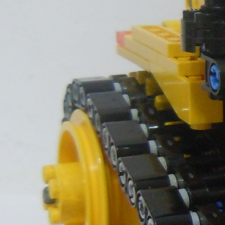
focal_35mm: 134
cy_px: 96
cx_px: 338
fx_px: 985
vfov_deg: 13.0
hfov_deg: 12.4
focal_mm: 5.4
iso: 400
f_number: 3.5
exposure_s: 1/10
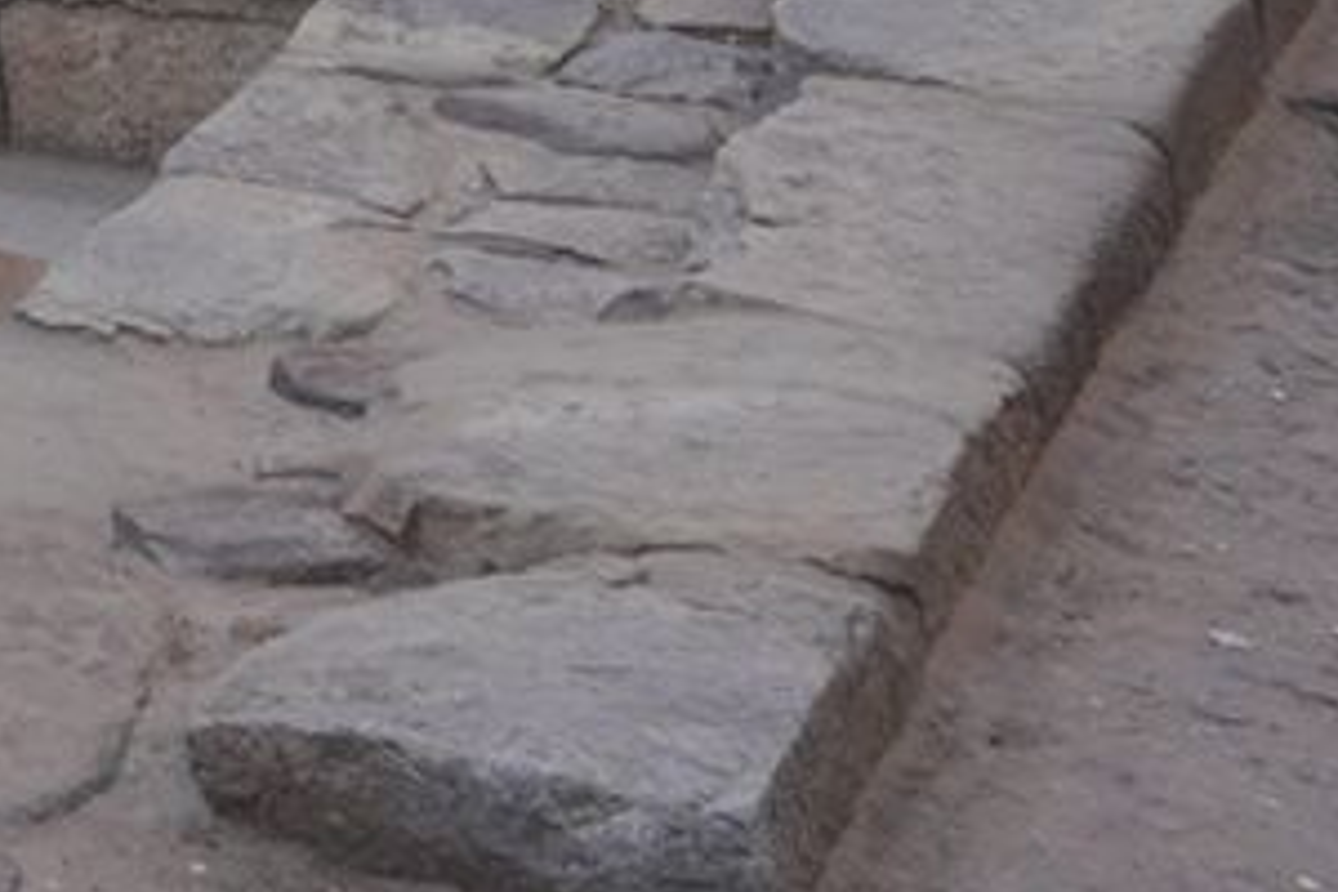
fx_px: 5946
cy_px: -2047
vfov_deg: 7.3
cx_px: -2792
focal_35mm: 160
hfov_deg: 9.6
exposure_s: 1/100
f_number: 8
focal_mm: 24
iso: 320
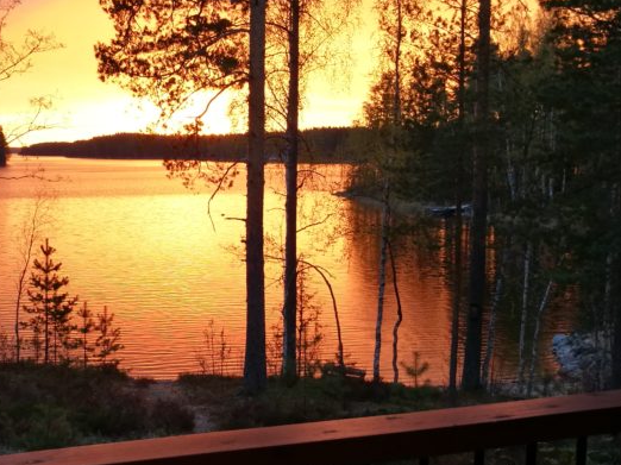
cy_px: 245
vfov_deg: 27.5
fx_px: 950
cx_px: 153
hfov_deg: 35.4
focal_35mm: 53
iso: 160
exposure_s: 1/60
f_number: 2.2
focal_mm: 4.5
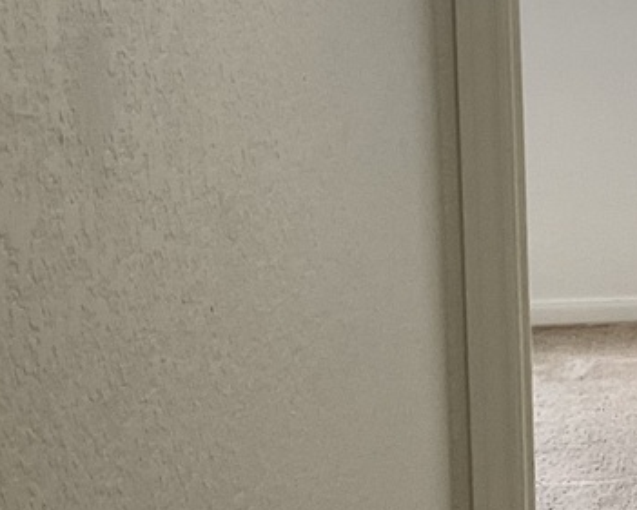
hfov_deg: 15.4
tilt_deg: -7.8
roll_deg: +0.1
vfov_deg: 13.2
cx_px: 924
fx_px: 2188
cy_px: 78
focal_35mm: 116
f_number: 1.8
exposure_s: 1/60
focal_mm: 3
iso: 80
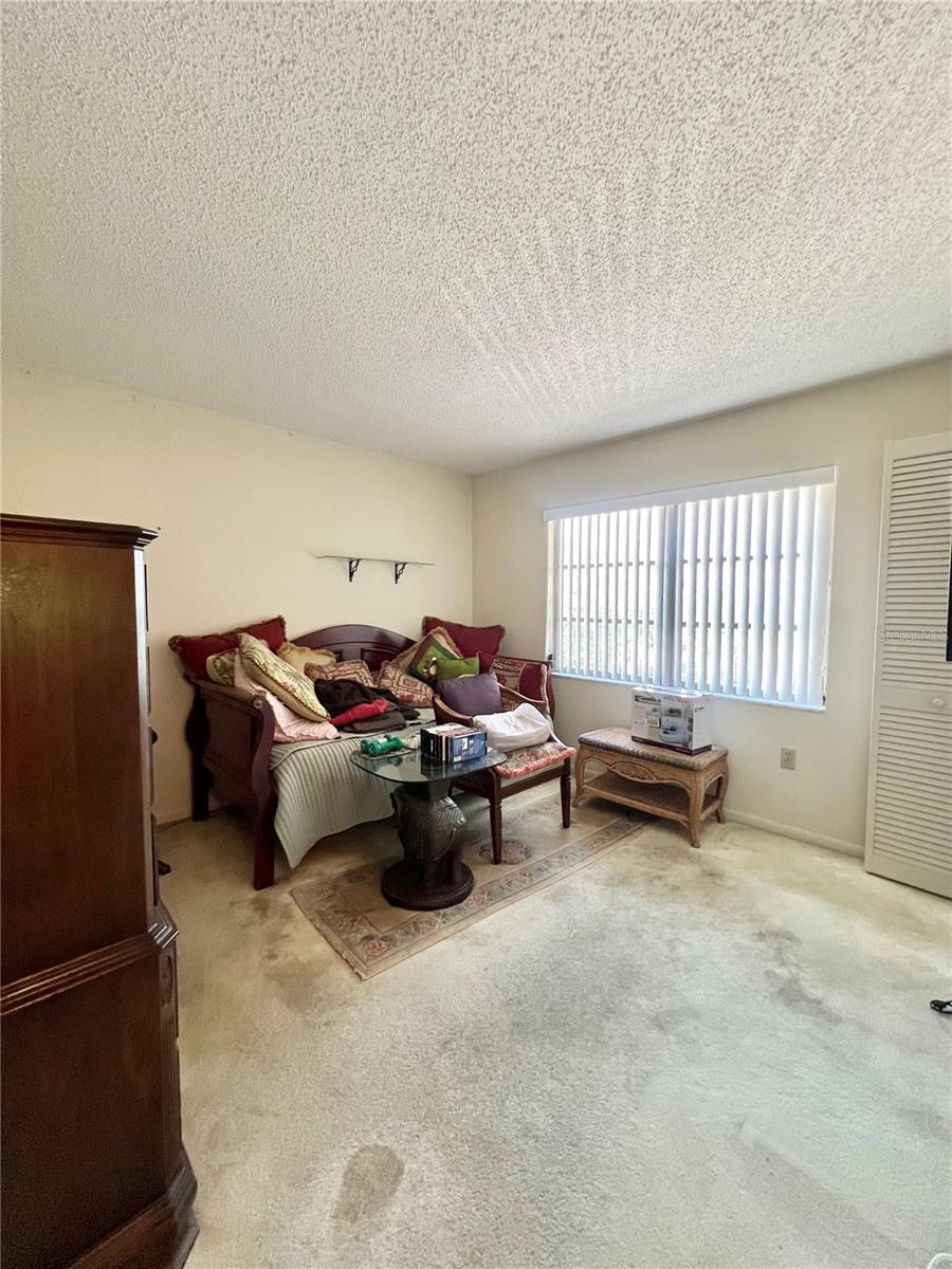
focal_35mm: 13
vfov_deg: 106.2
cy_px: 634
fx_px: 477
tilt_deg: -2.9
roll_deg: +0.5
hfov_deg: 89.9
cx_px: 476
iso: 400
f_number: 1.8
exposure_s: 1/60
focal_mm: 1.57
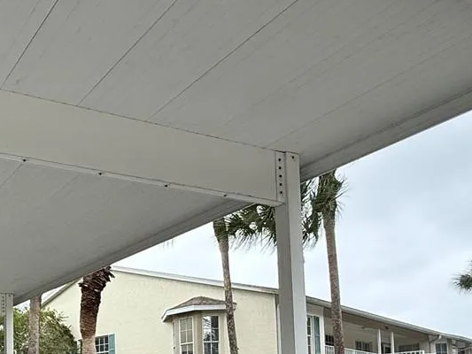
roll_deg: +1.7
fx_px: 573
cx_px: 29
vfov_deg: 30.9
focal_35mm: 42
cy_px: 381
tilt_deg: +5.3
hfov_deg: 40.6
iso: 64
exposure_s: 1/569
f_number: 2.2
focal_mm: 2.22
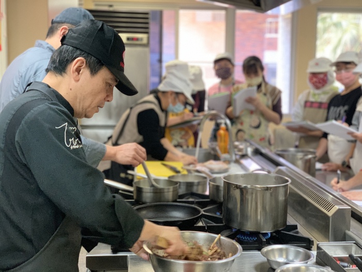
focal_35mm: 52
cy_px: 136
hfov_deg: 36.8
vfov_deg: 28.0
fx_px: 544
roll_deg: -0.5
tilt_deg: -7.2
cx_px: 181
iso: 320
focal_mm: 6
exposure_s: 1/60
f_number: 2.4
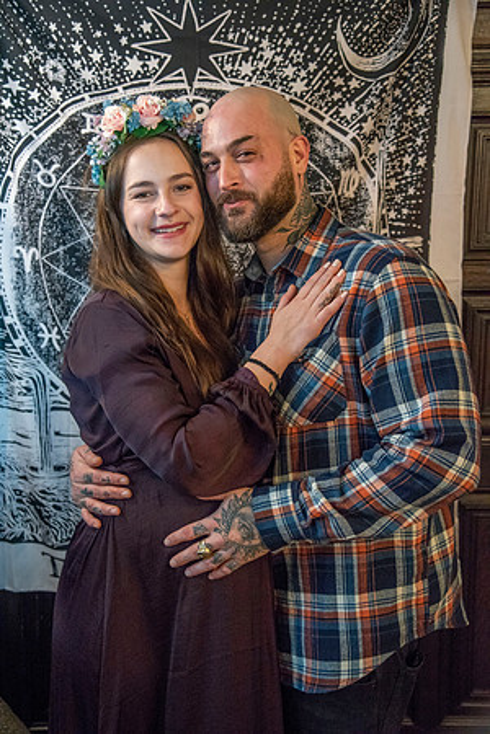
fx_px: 776
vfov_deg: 50.7
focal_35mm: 38
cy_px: 367
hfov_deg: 35.1
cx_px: 245
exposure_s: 1/200
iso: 3200
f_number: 4
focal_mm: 38
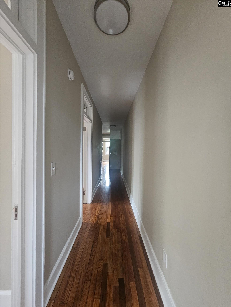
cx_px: 116
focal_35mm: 13
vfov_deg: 106.2
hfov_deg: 89.9
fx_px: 116
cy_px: 154
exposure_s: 1/30
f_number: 2.2
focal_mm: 2.2
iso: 400
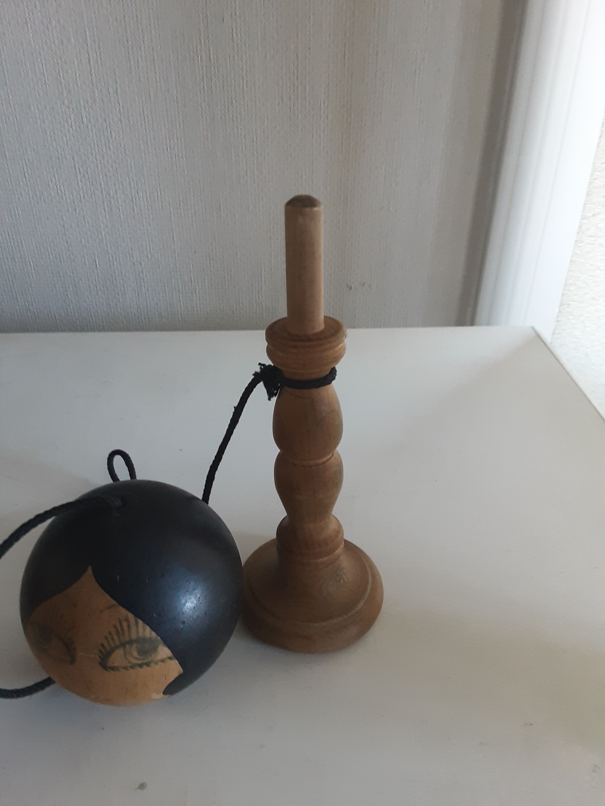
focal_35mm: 28
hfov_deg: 49.7
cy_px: 403
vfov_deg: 63.4
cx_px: 302
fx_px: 652
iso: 160
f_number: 1.9
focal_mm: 2.9
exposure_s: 1/50
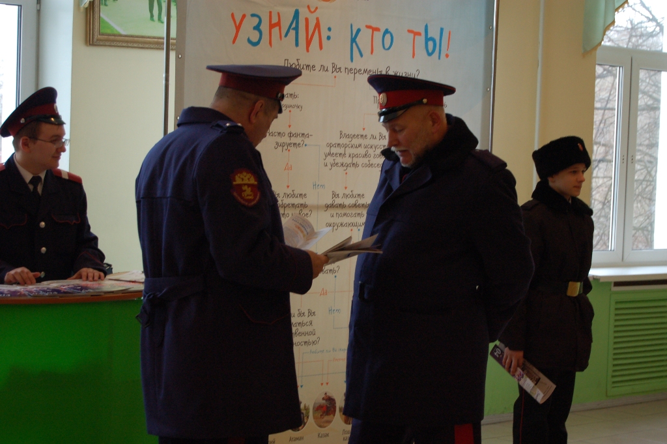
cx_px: 334
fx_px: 1527
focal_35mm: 82
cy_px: 222
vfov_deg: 16.5
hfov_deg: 24.6
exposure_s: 1/100
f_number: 5.6
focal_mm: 55
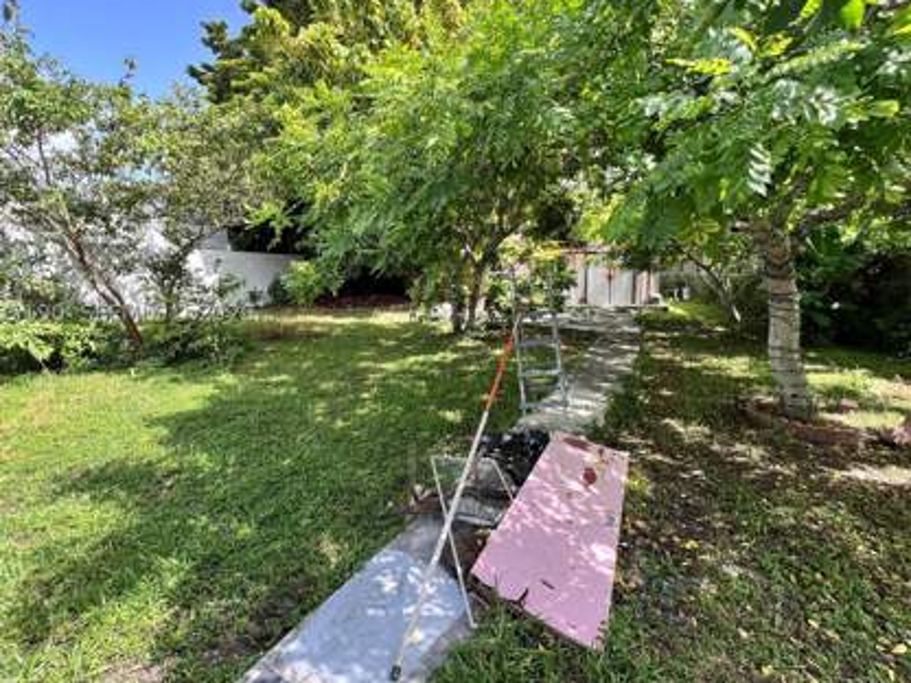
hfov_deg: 98.2
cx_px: 456
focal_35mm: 15
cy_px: 313
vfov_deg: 81.6
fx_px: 395
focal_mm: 1.57
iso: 32
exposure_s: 1/196
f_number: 1.8
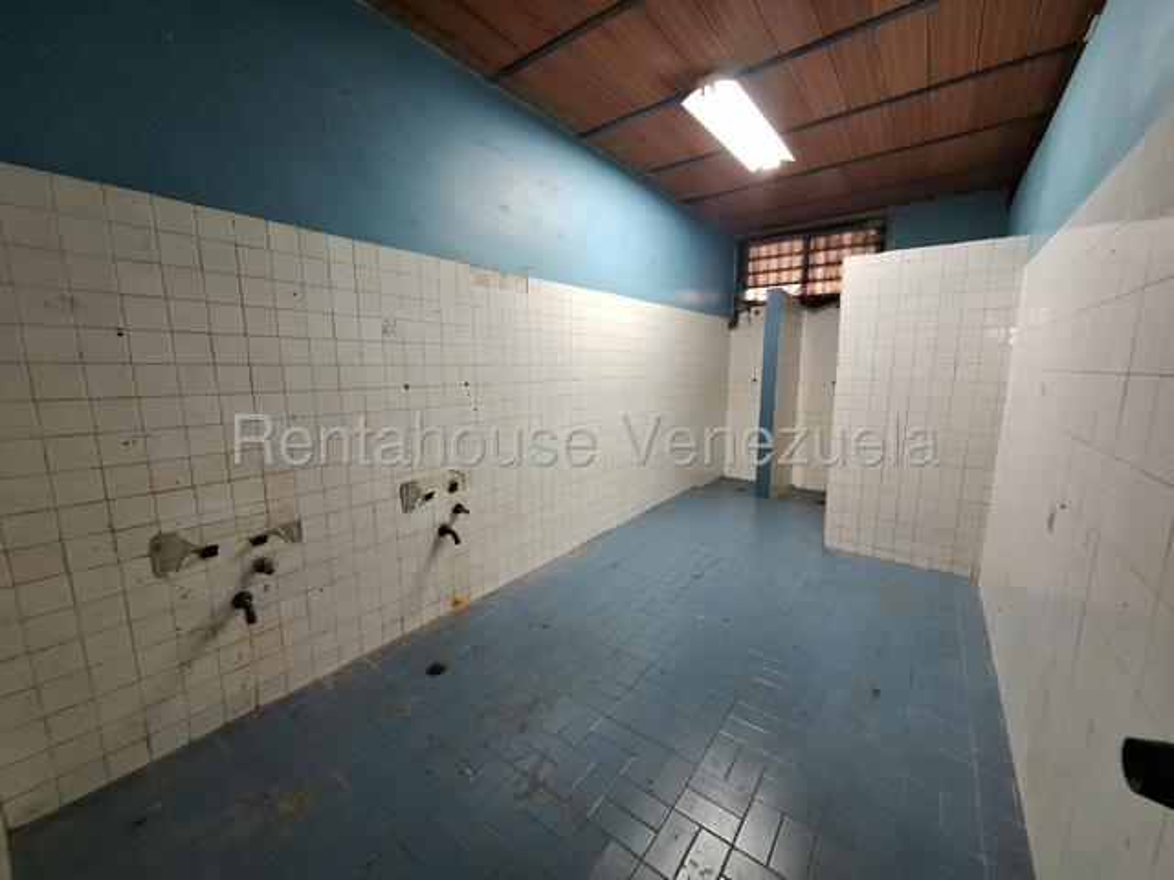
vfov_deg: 89.9
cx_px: 587
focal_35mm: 13
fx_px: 441
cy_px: 440
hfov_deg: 106.2
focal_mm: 1.74
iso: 250
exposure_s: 1/24
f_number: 2.2
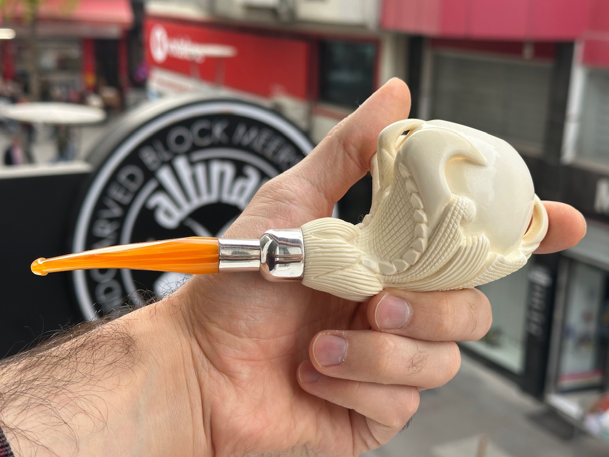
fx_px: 844
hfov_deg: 39.7
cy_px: 228
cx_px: 304
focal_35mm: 48
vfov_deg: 30.3
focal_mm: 6.86
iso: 64
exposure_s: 1/659
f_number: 1.78
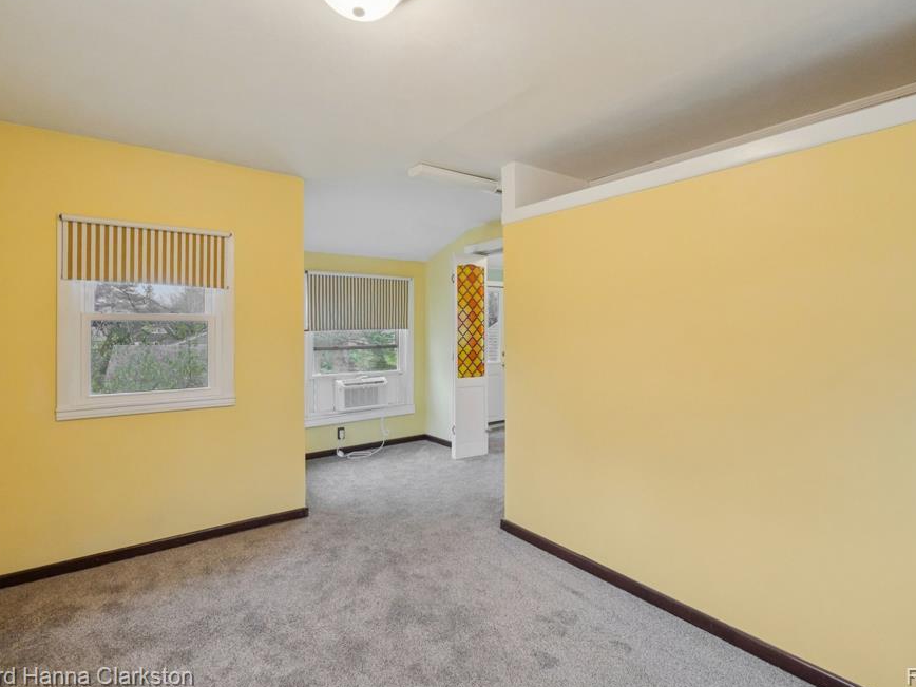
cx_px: 473
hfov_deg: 91.0
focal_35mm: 17
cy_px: 333
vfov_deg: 74.7
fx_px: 450
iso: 2500
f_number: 8
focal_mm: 10
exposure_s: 1/30
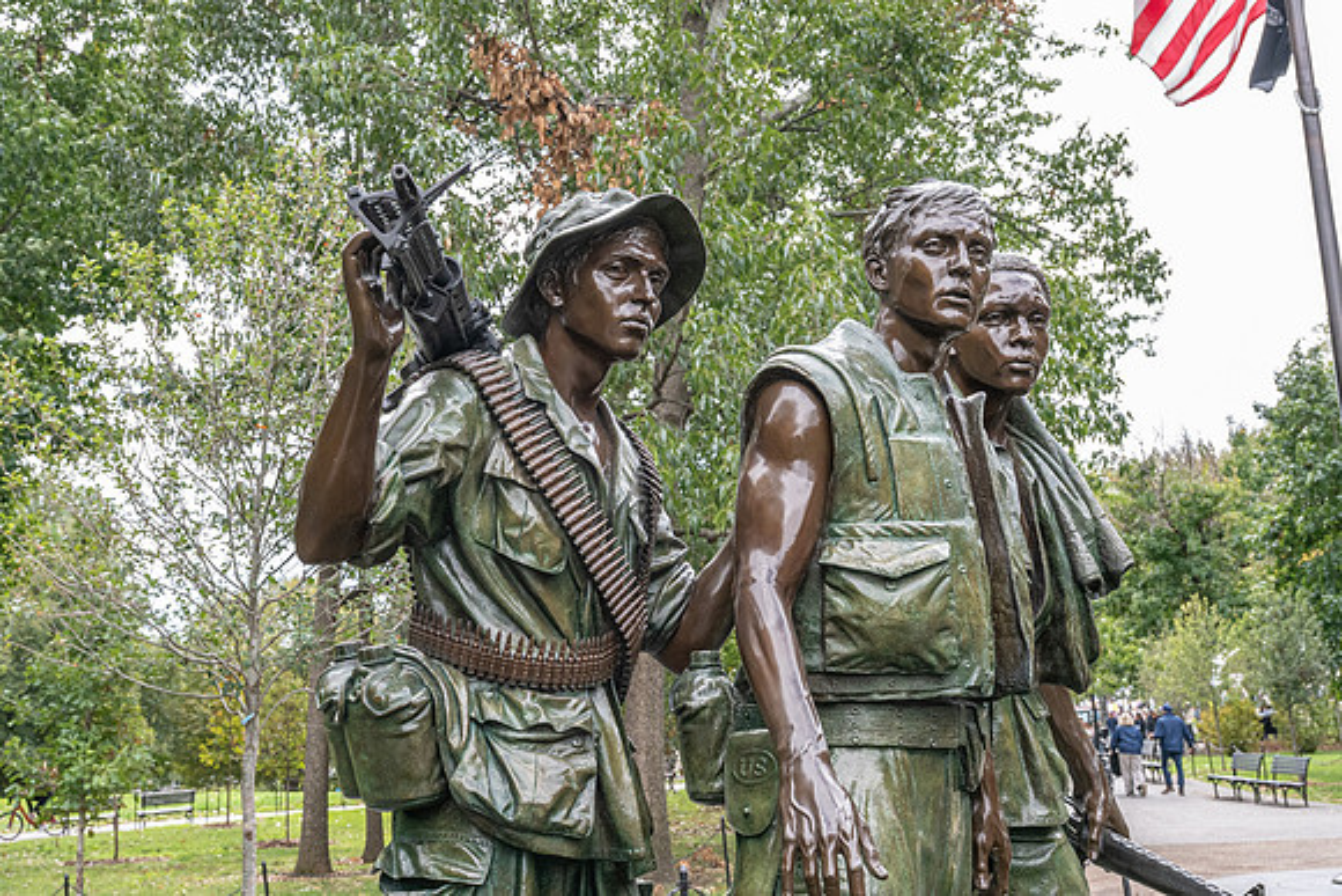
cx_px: 570
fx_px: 1707
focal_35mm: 46
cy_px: 393
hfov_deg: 42.8
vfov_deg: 29.4
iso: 2000
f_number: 8
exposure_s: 1/400
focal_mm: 37
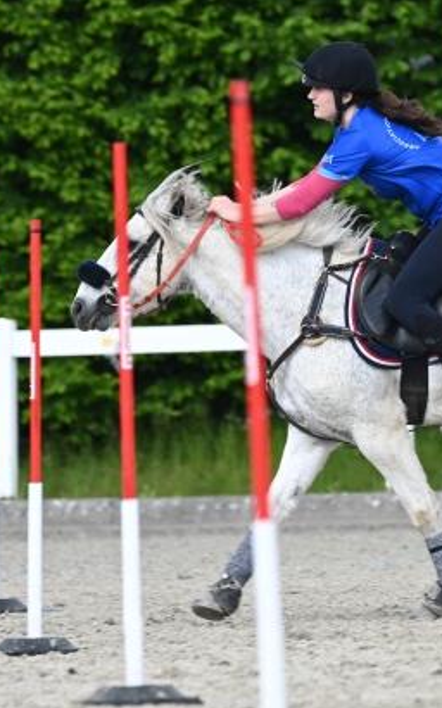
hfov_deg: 2.1
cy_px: 319
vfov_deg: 3.4
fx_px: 11881
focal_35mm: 616
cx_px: 230
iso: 720
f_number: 6.3
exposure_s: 1/1250
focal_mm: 310
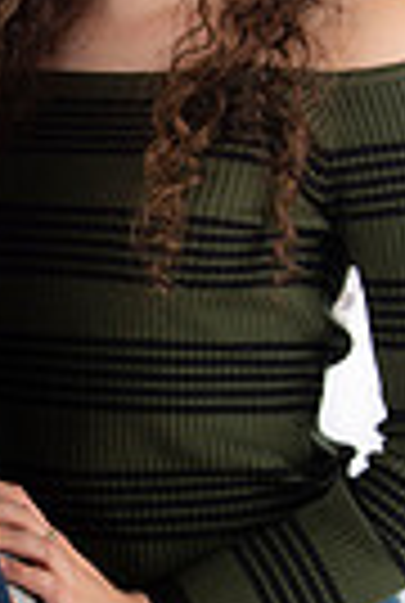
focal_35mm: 207
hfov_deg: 6.5
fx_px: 3475
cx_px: -279
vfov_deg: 9.9
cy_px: 234
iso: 100
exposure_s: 1/200
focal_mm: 48
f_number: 5.6
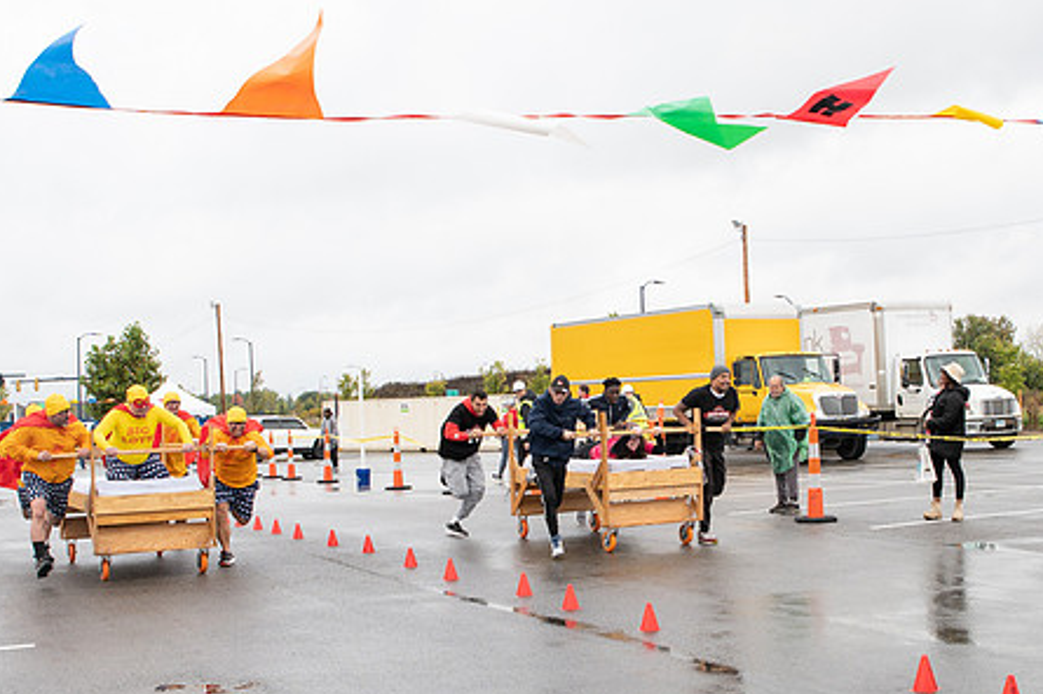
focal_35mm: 48
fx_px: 1390
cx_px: 657
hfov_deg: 40.8
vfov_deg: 28.0
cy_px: 425
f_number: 6.3
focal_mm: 24
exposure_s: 1/400
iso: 400
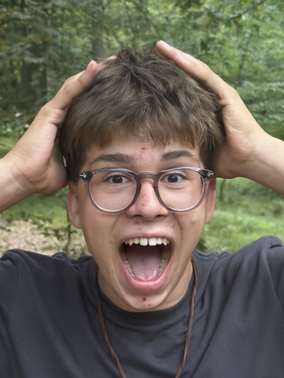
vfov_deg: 39.7
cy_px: 189
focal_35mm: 48
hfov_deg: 30.3
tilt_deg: -7.5
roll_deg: +2.2
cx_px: 142
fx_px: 525
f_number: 1.78
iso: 640
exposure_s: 1/30
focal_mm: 6.76
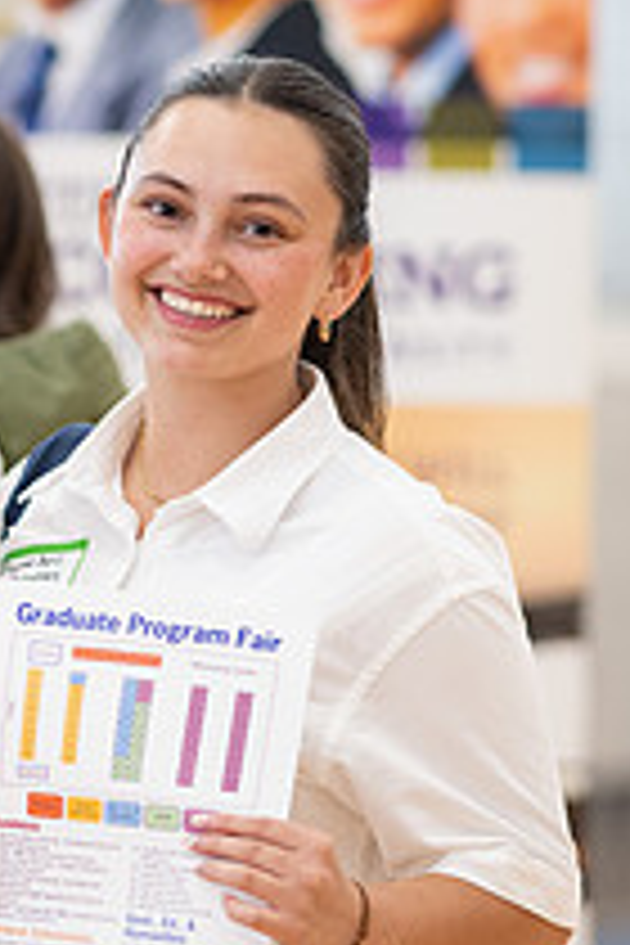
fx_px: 8767
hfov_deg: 4.1
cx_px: 6
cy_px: 152
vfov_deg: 6.2
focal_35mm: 334
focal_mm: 105
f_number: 2
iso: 800
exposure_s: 1/200
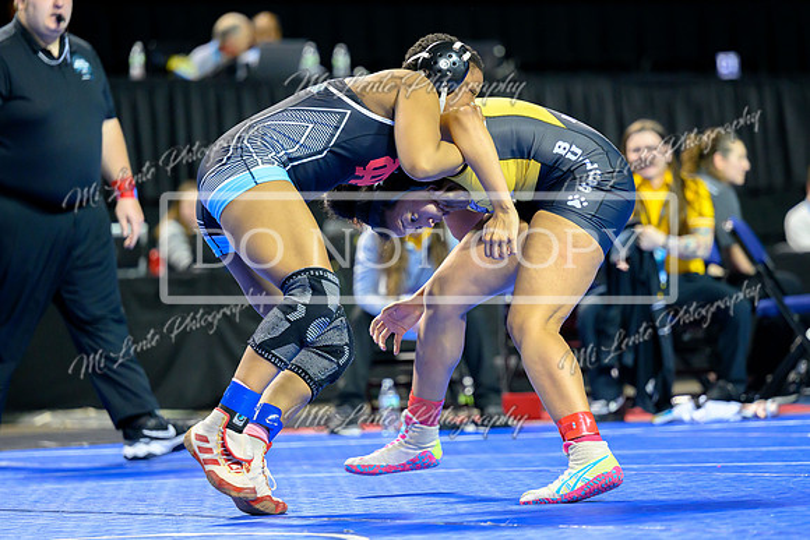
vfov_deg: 7.6
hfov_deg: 11.3
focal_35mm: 181
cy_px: 256
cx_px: 445
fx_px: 4077
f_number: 2.8
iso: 3200
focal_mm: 155
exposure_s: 1/800
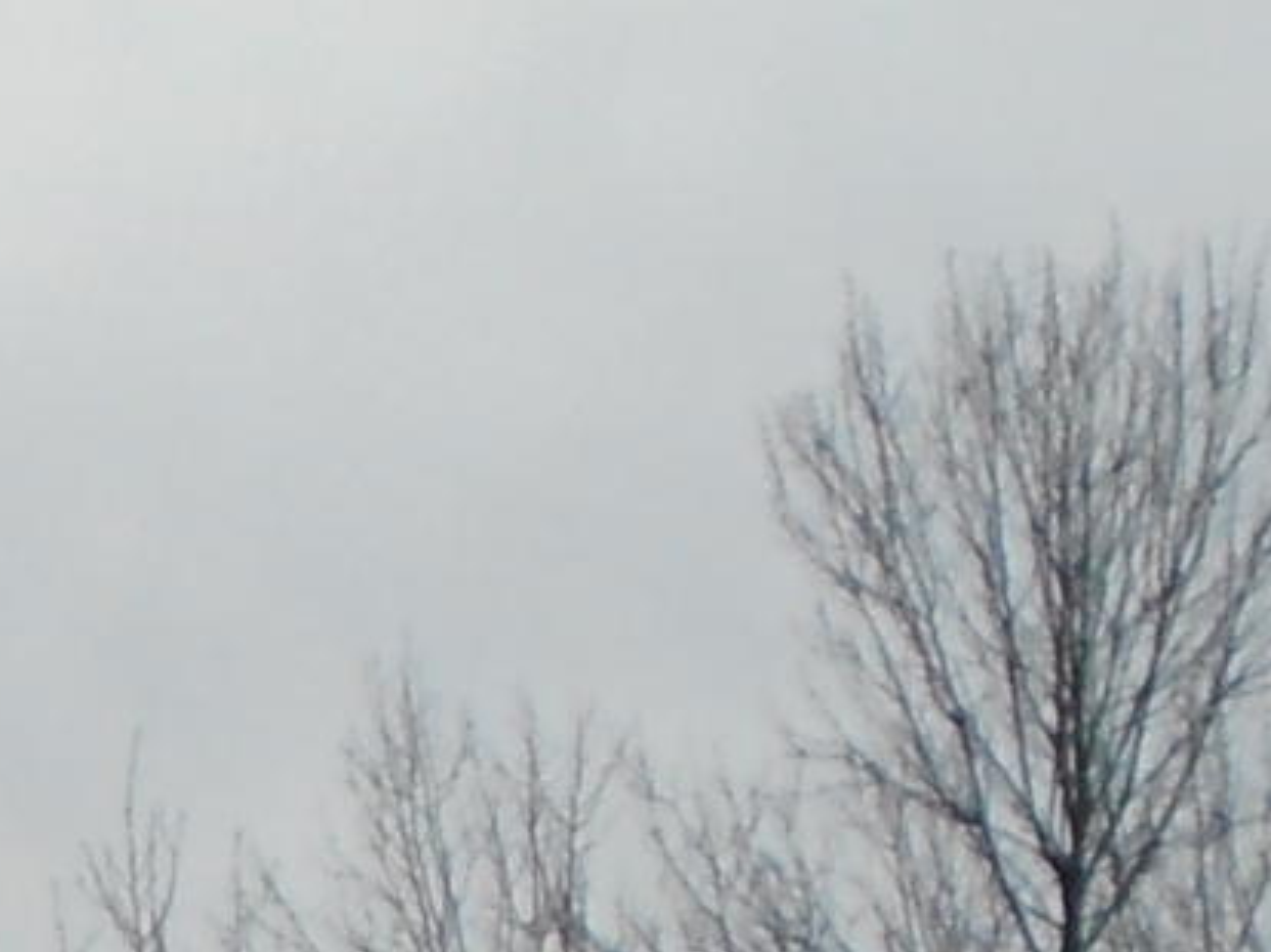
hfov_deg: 6.7
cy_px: 1855
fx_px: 9578
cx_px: -2812
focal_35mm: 261
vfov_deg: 5.6
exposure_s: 1/640
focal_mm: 6.4
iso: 100
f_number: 3.8
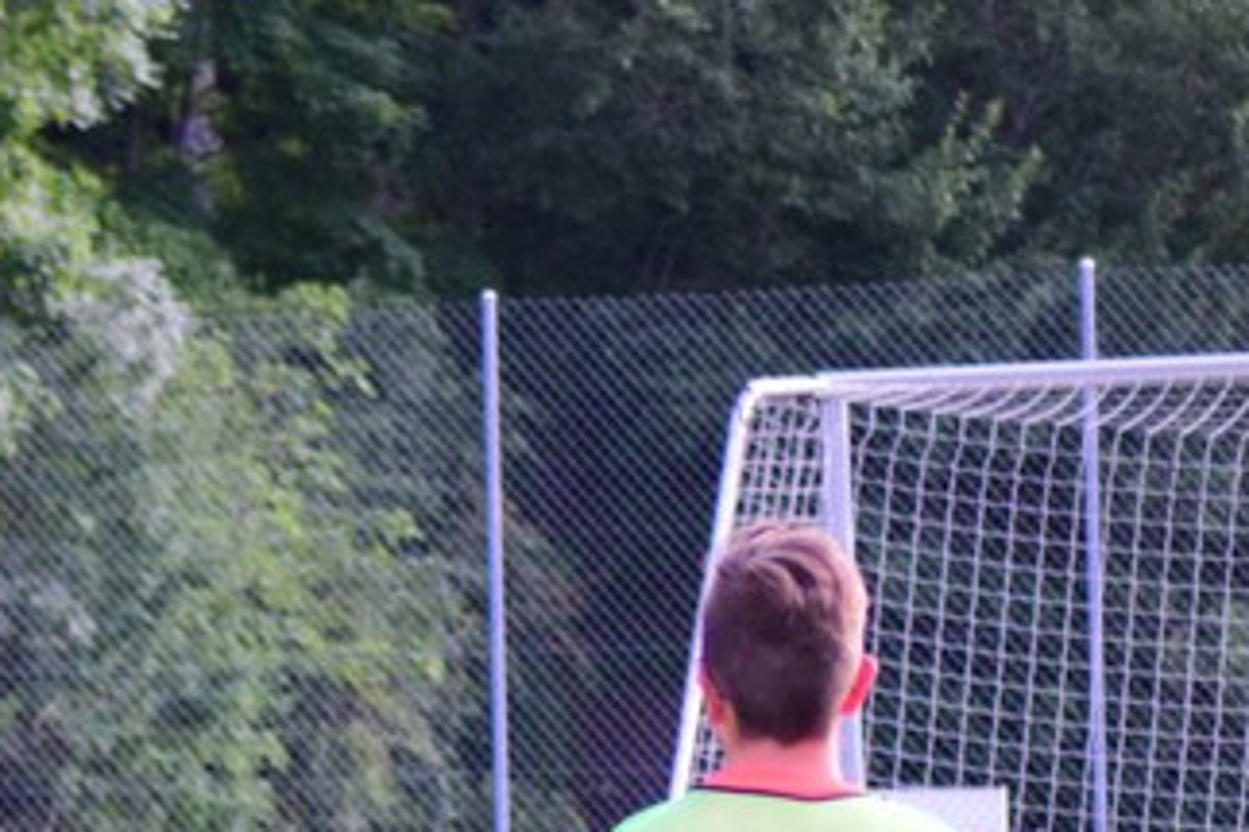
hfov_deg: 5.7
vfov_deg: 3.8
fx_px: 12365
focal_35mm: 357
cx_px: -549
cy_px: 1085
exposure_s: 1/320
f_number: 4
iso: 900
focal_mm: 75
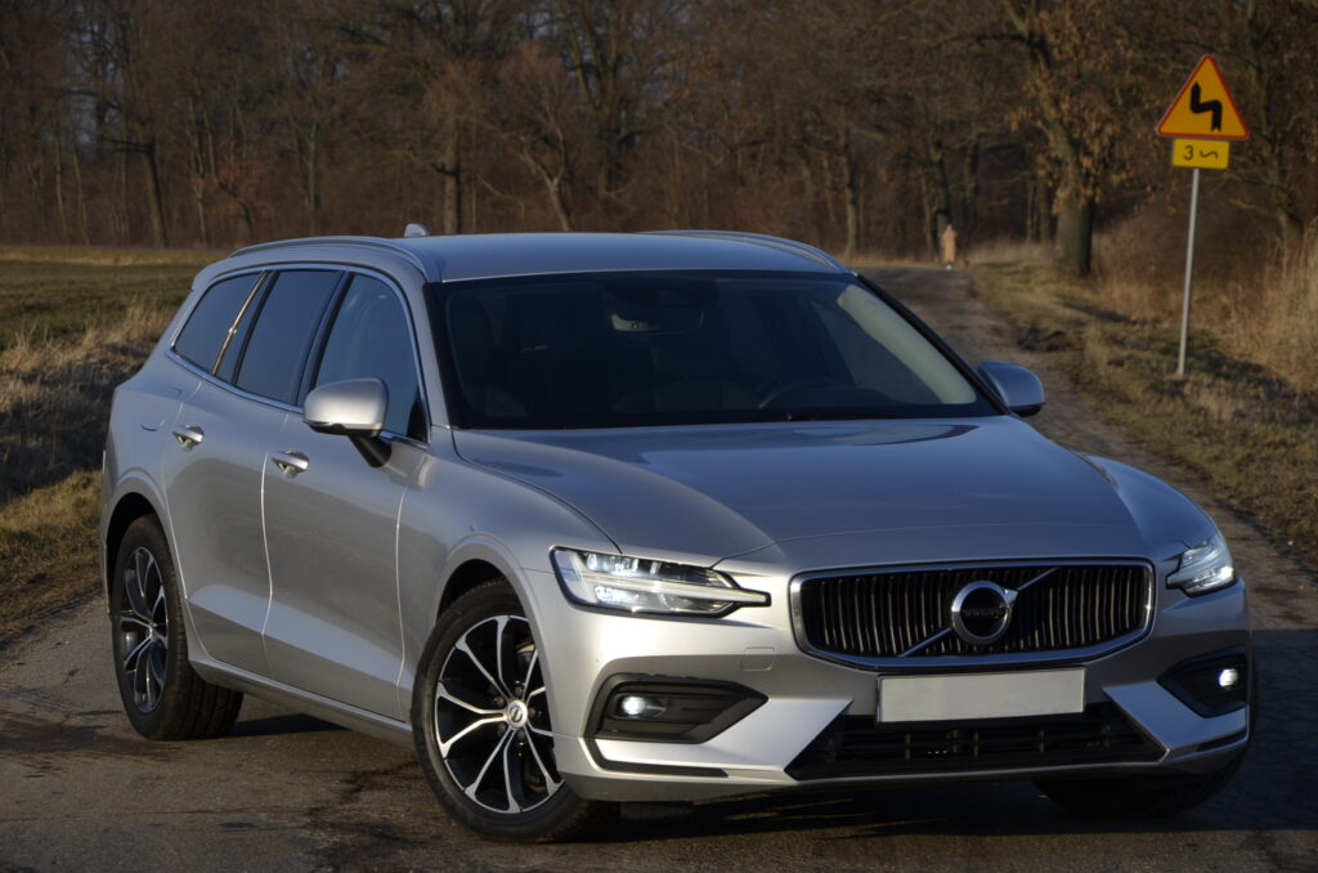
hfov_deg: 13.1
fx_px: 5754
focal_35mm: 158
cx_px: 659
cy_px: 436
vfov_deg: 8.7
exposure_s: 1/250
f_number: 8
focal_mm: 105
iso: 100
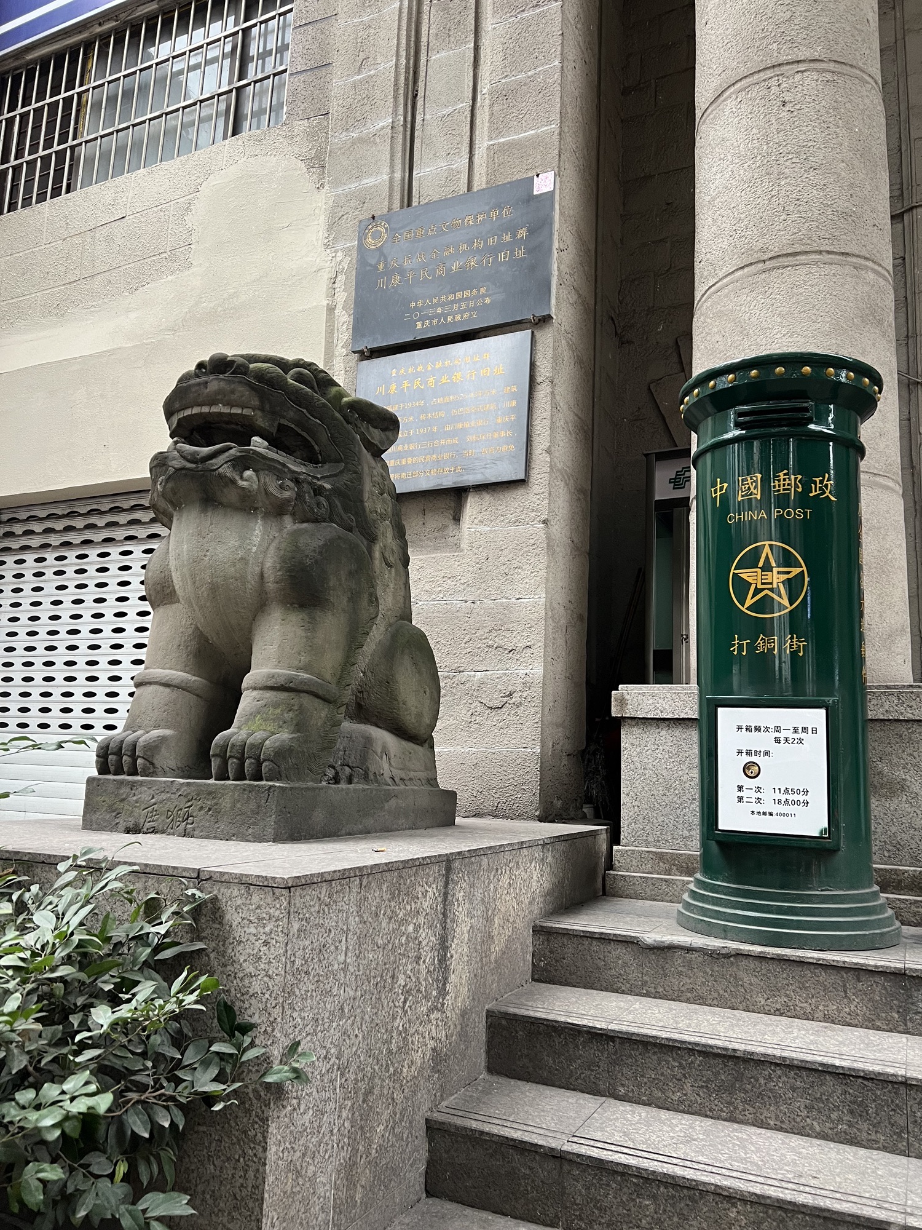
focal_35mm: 26
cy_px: 615
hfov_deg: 53.1
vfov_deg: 67.3
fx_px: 923
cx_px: 461
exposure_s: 1/79
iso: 125
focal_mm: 5.7
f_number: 1.5
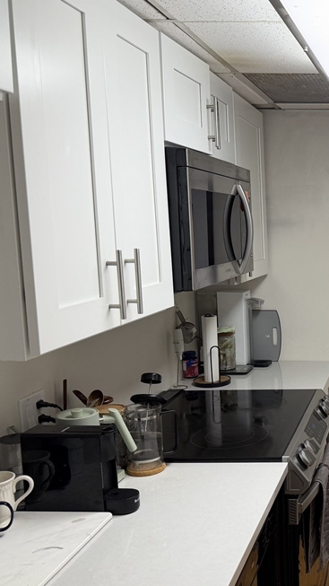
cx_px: 384
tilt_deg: -8.4
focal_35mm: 41
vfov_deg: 49.4
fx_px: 636
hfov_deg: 26.2
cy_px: 316
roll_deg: -0.4
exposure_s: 1/120
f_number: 1.78
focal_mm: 6.76
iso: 100
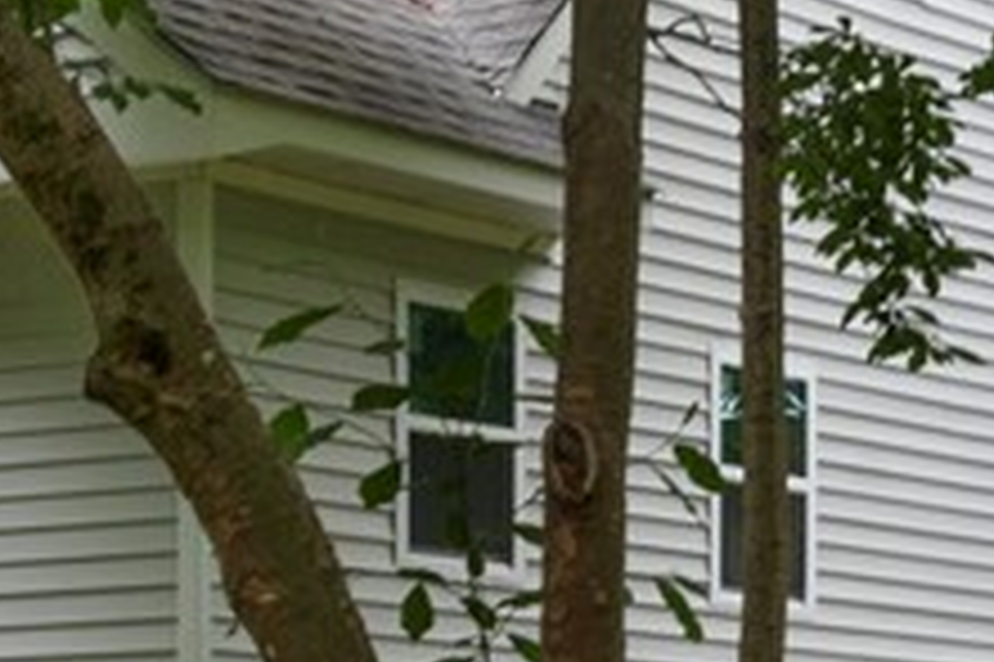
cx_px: -328
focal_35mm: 177
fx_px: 4883
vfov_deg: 7.7
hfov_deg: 11.3
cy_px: 149
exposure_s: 1/15
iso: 400
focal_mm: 24
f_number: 14
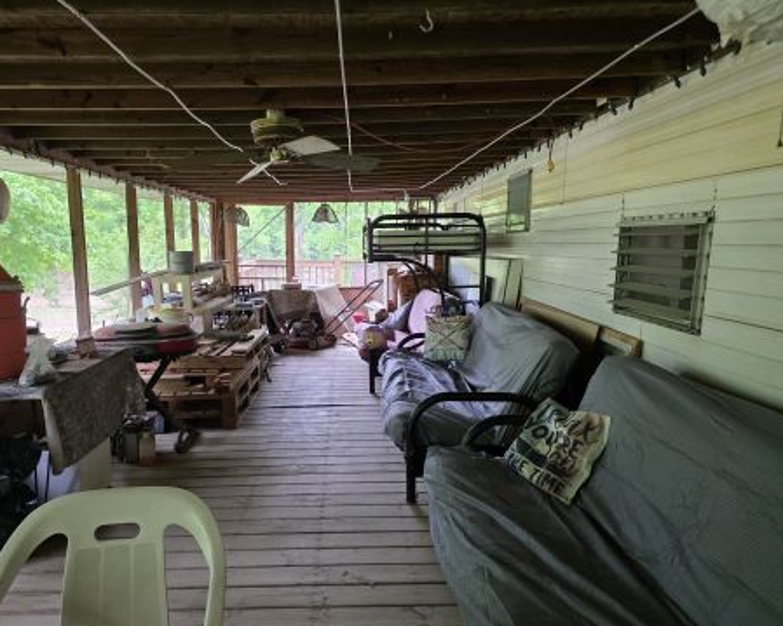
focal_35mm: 25
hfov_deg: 67.9
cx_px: 349
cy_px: 320
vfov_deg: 56.8
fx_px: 579
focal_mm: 6.25
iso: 800
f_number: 1.7
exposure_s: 1/120
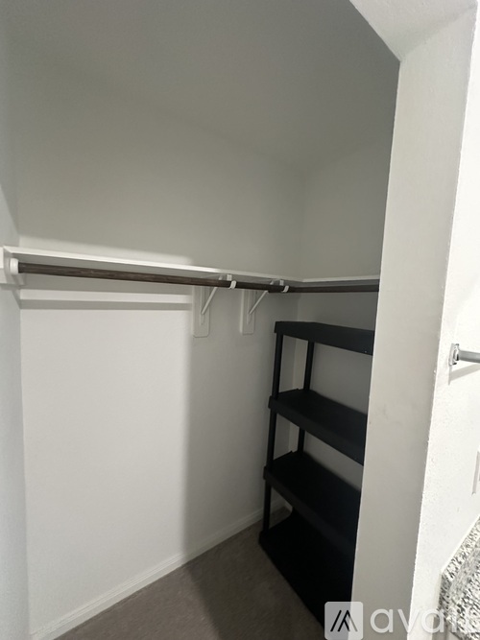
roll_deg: -2.4
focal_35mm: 14
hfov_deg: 85.7
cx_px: 240
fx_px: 259
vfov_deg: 102.1
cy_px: 320
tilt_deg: -4.6
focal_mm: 2.22
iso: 1000
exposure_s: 1/60
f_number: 2.2
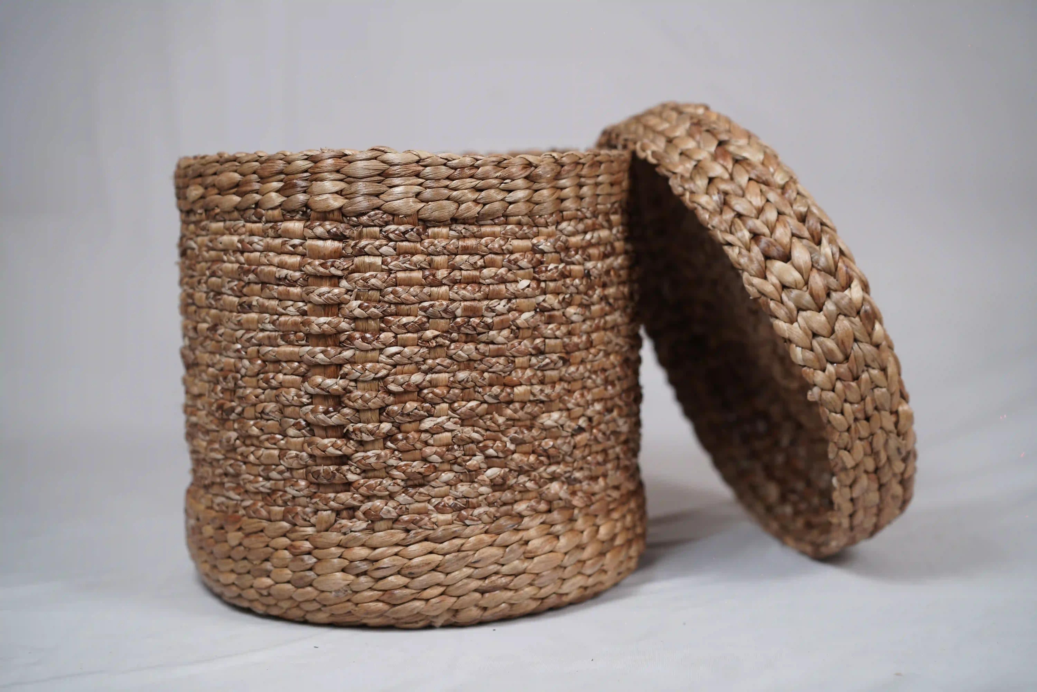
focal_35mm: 55
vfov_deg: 24.6
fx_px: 1584
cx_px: 518
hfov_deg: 36.2
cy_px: 346
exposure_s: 1/125
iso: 200
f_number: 3.2
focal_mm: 55
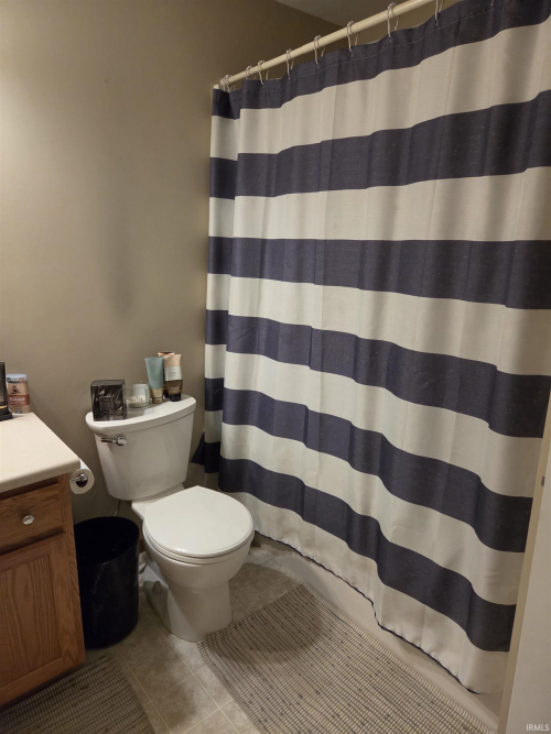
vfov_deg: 73.9
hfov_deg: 58.9
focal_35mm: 23
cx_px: 276
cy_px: 367
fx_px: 488
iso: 1600
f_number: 1.8
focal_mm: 5.4
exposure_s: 1/120
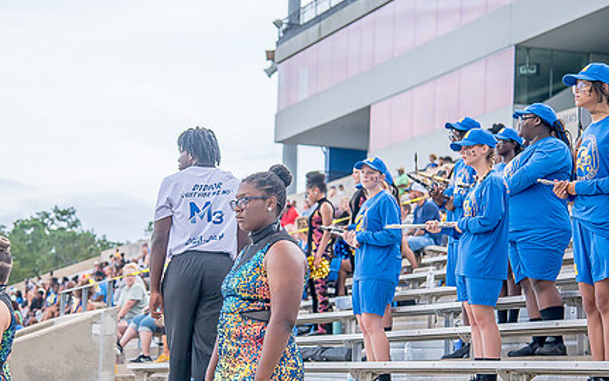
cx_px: 235
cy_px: 226
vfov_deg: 14.7
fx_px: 1478
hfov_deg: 23.2
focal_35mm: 89
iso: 400
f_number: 4
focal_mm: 65
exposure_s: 1/250
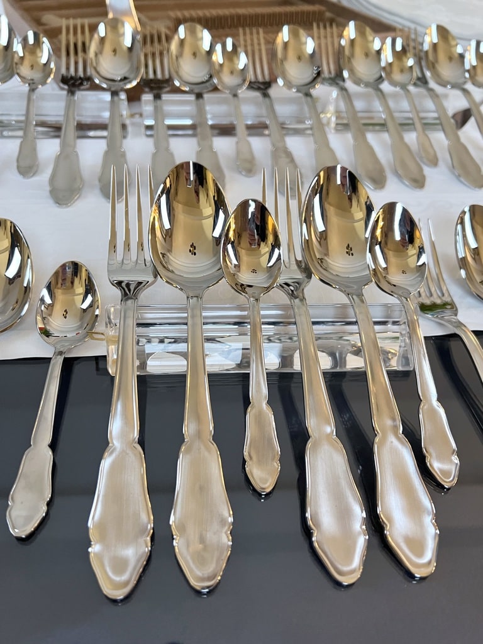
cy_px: 322
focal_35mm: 26
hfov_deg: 53.1
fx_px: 484
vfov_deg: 67.3
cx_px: 242
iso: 400
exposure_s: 1/50
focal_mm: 5.7
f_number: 1.5
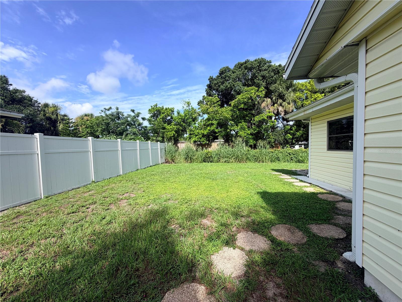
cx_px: 201
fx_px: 163
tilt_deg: -2.2
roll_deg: +1.1
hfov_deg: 102.1
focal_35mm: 14
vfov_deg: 85.7
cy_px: 151
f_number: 2.2
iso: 32
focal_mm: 2.22
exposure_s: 1/770
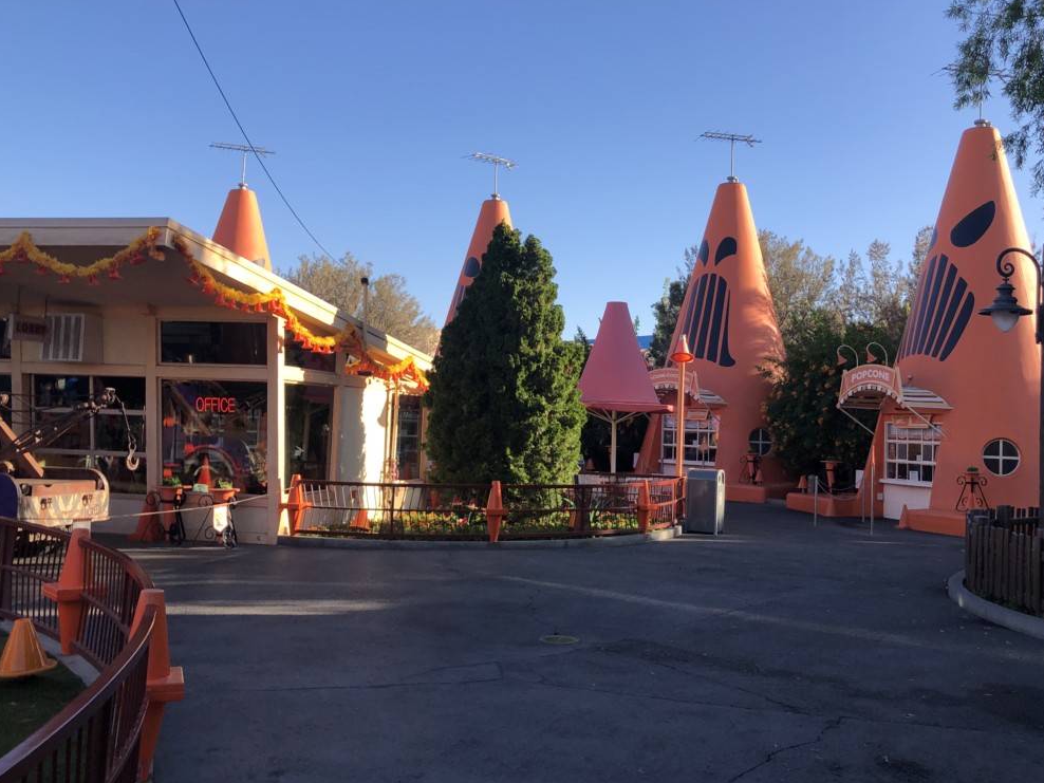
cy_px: 363
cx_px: 612
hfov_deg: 53.7
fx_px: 1025
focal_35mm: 34
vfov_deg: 41.8
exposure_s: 1/813
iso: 20
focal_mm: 4
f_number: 1.8
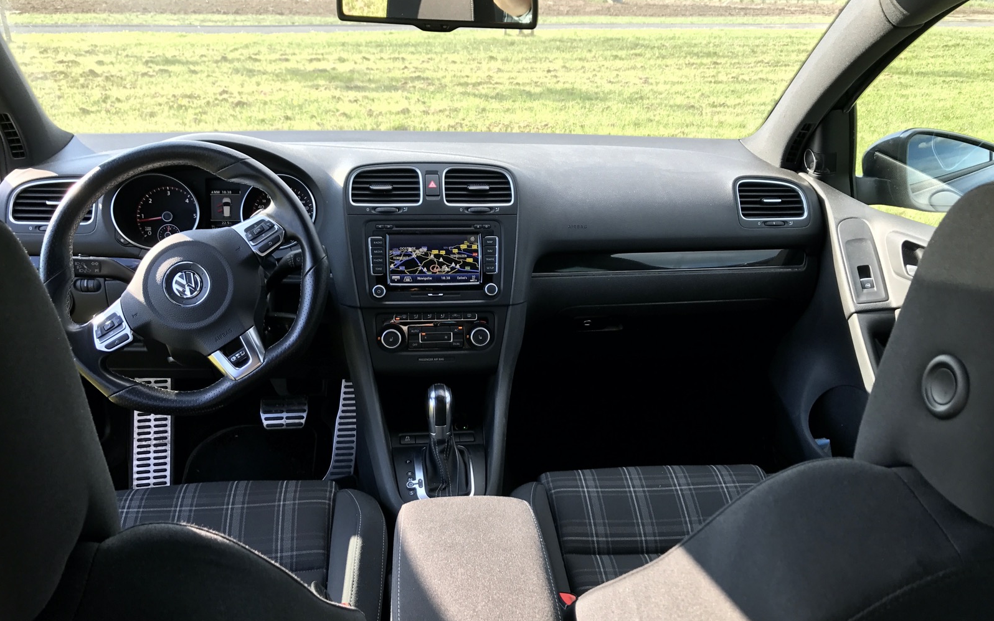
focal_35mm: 30
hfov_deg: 62.9
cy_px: 343
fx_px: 813
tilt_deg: -23.9
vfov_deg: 41.8
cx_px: 497
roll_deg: -0.2
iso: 20
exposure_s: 1/190
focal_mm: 3.99
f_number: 1.8
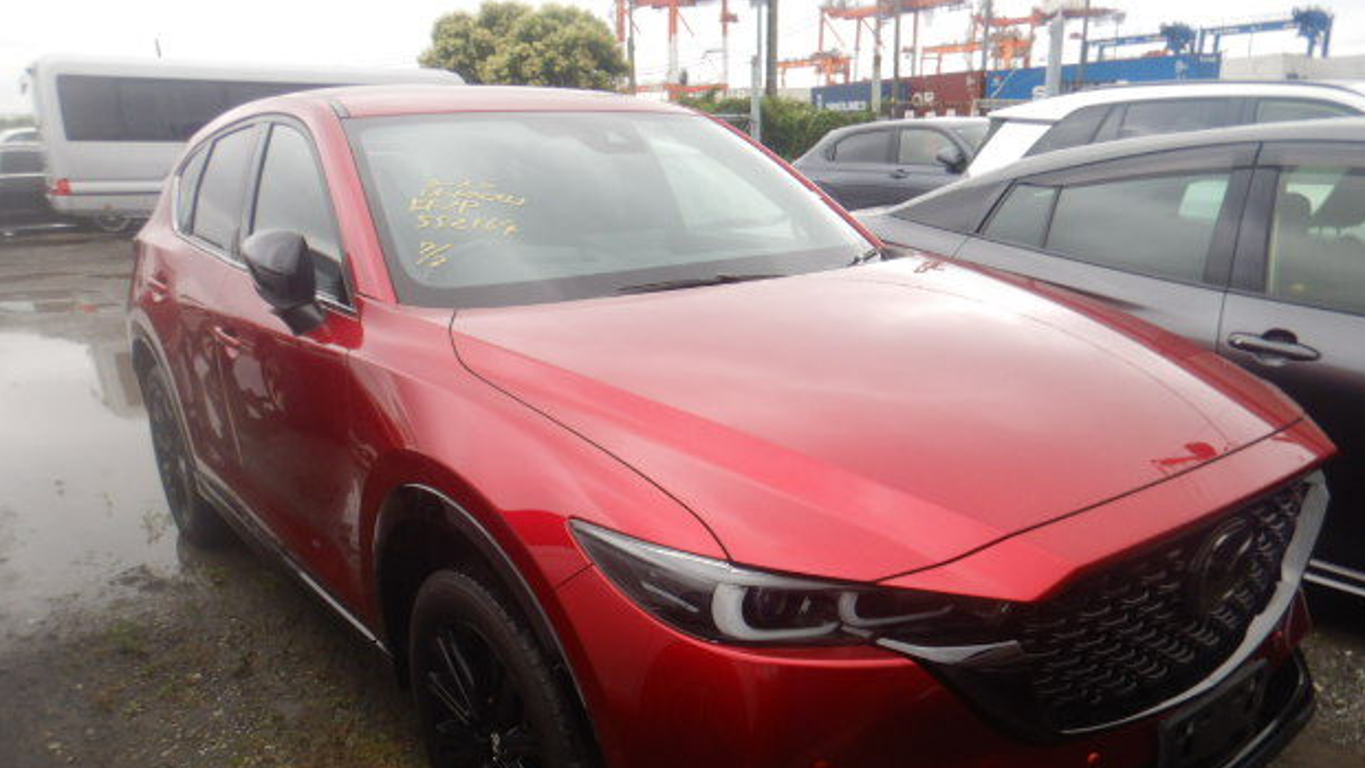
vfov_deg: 42.5
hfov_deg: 69.8
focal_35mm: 27
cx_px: 700
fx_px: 977
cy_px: 491
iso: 220
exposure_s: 1/30
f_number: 2.8
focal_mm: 4.3
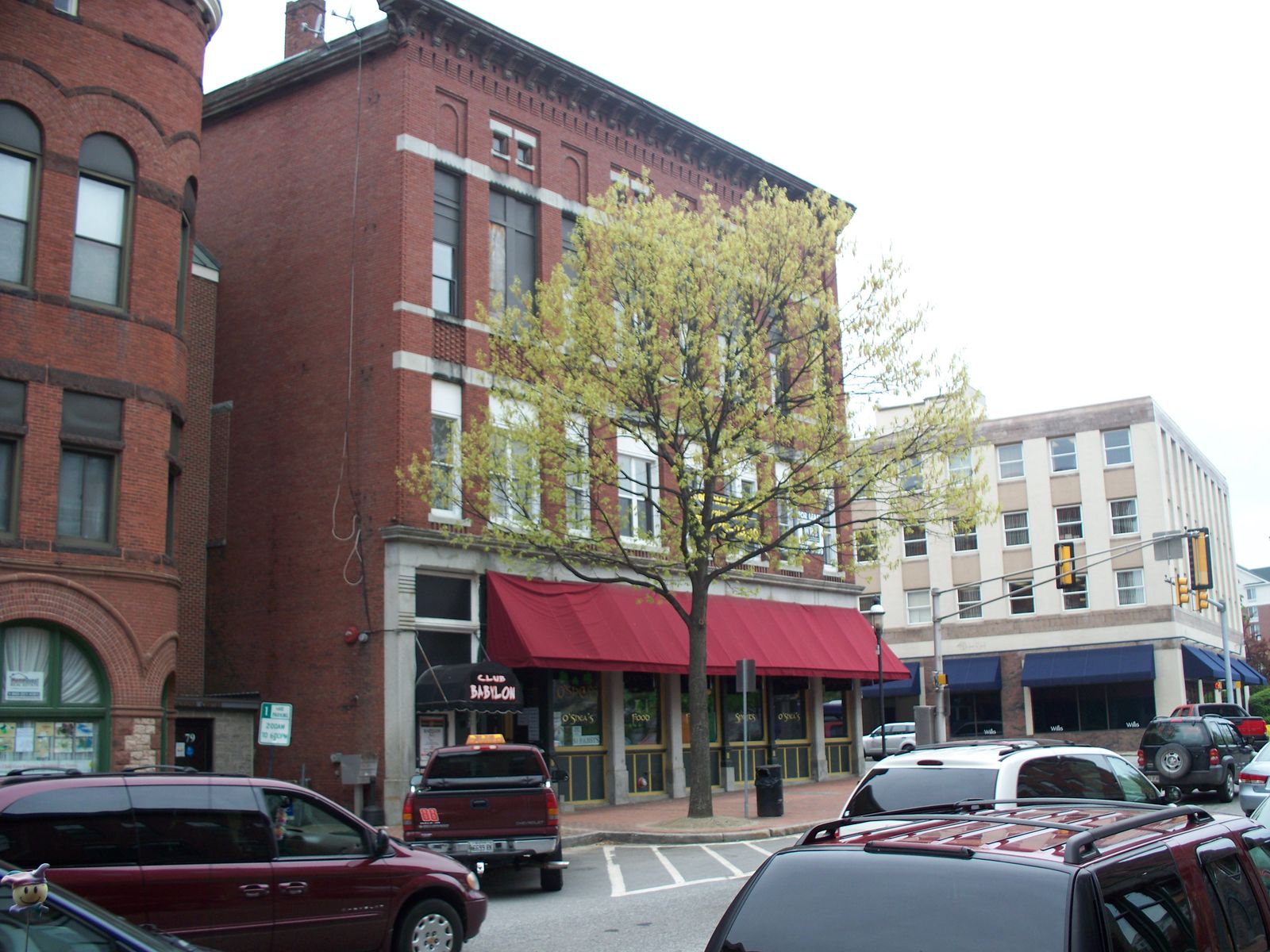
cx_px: 635
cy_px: 476
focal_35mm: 36
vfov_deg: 39.7
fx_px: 1321
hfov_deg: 51.4
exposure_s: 1/200
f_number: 2.8
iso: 64
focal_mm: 7.54
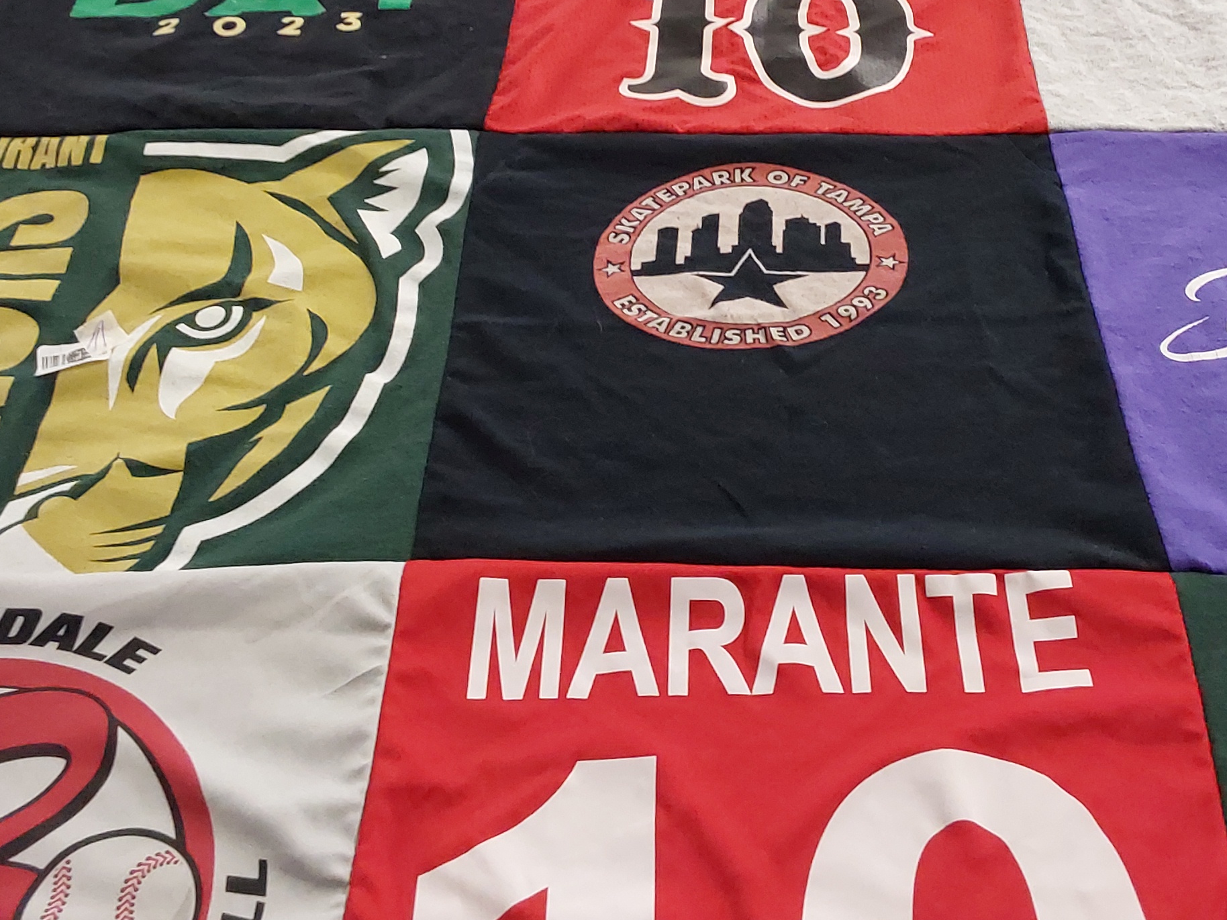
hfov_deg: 38.1
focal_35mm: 50
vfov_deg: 28.7
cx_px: 714
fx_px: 1772
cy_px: 248
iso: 200
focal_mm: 2.91
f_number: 1.9
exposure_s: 1/60
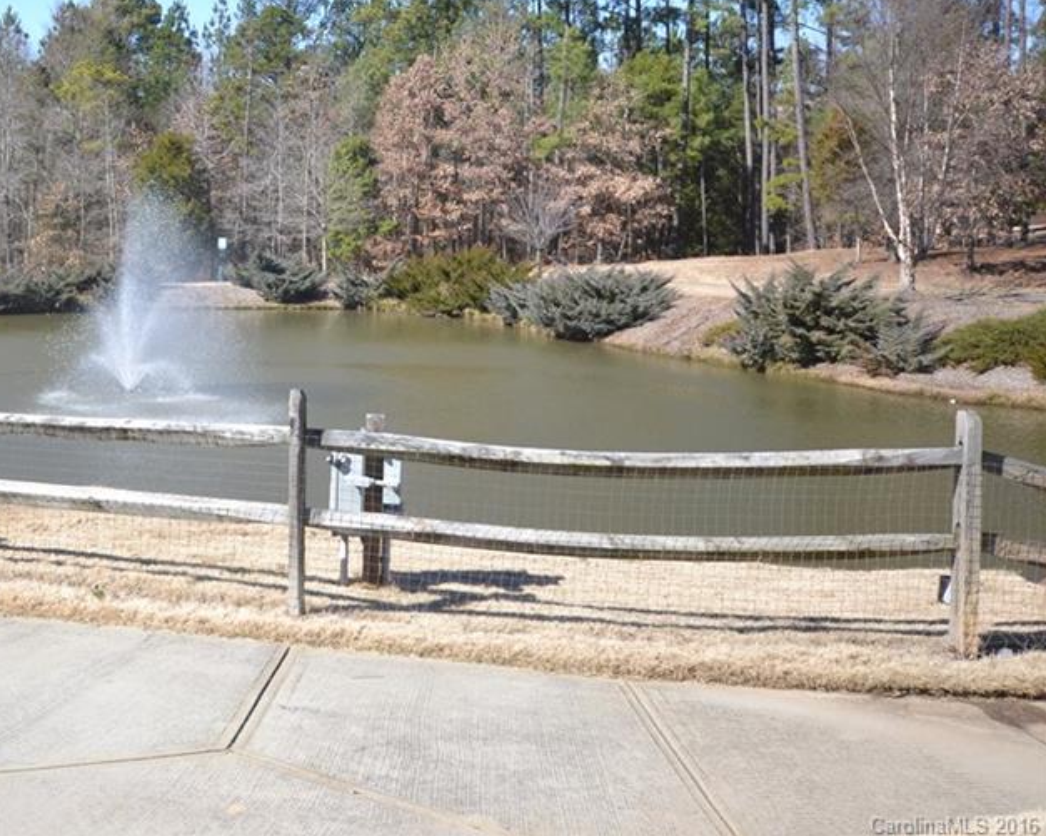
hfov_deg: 38.7
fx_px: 1423
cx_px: 195
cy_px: 270
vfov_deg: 32.4
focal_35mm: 46
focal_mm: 20
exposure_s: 1/160
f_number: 6.3
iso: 100
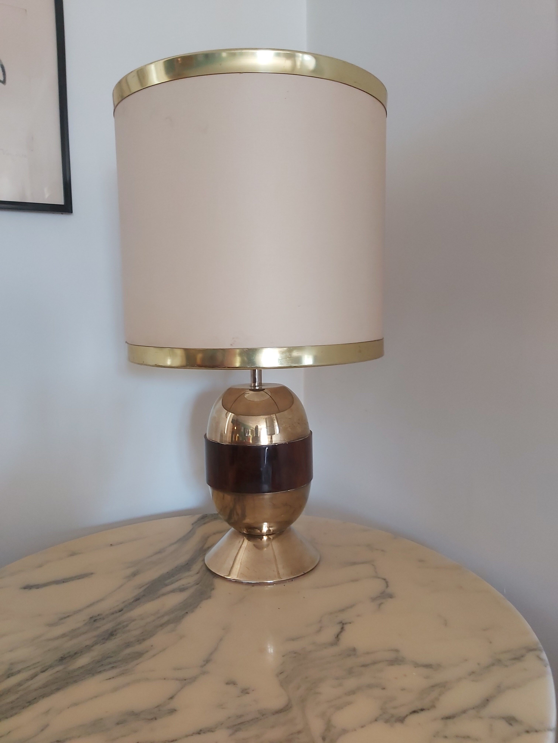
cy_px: 372
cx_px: 279
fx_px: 559
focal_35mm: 26
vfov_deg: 67.3
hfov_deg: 53.1
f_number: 1.7
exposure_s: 1/60
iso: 160
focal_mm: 3.92
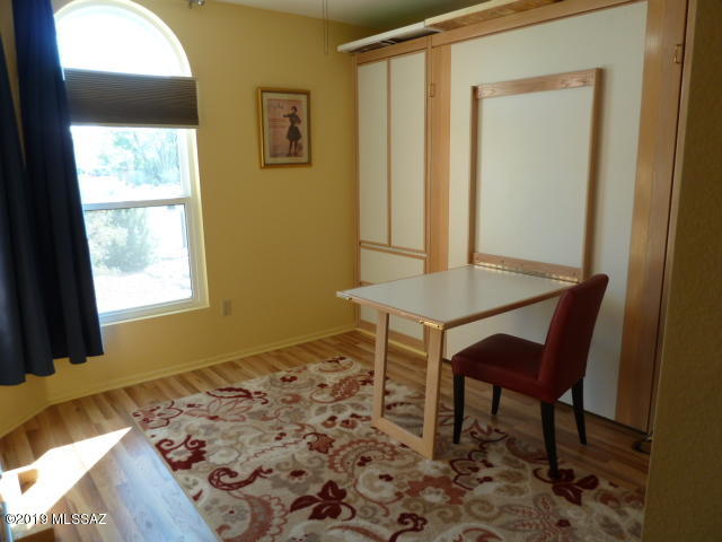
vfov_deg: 54.9
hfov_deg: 69.4
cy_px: 271
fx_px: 521
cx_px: 361
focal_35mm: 25
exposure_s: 1/30
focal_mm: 4.1
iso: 80
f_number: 3.3
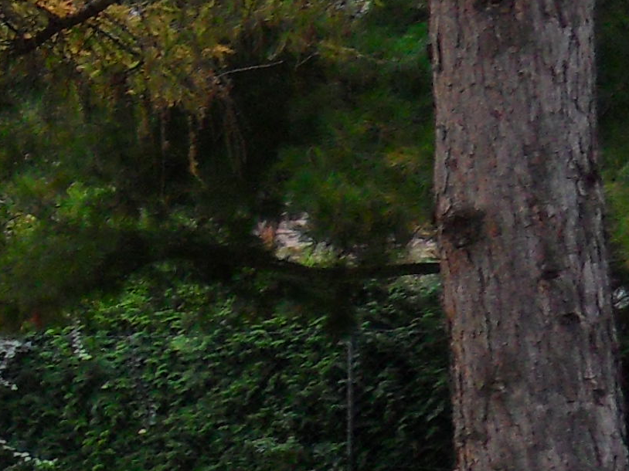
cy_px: 327
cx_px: -675
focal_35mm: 118
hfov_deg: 13.8
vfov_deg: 12.5
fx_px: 2144
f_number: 3.3
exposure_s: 1/45
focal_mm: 4.2
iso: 120
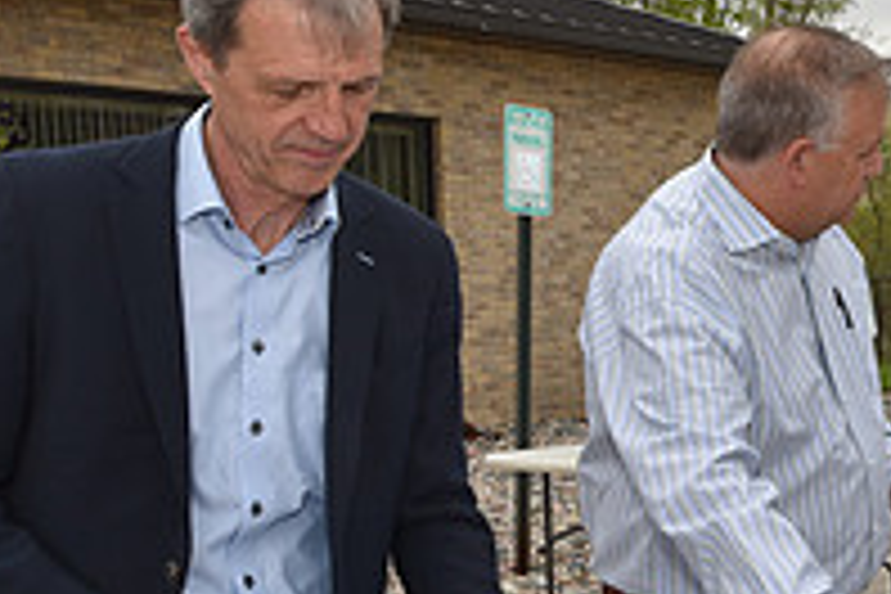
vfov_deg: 15.9
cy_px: 538
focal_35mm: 85
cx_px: 1210
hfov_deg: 21.3
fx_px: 2104
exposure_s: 1/200
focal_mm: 29
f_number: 8
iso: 100
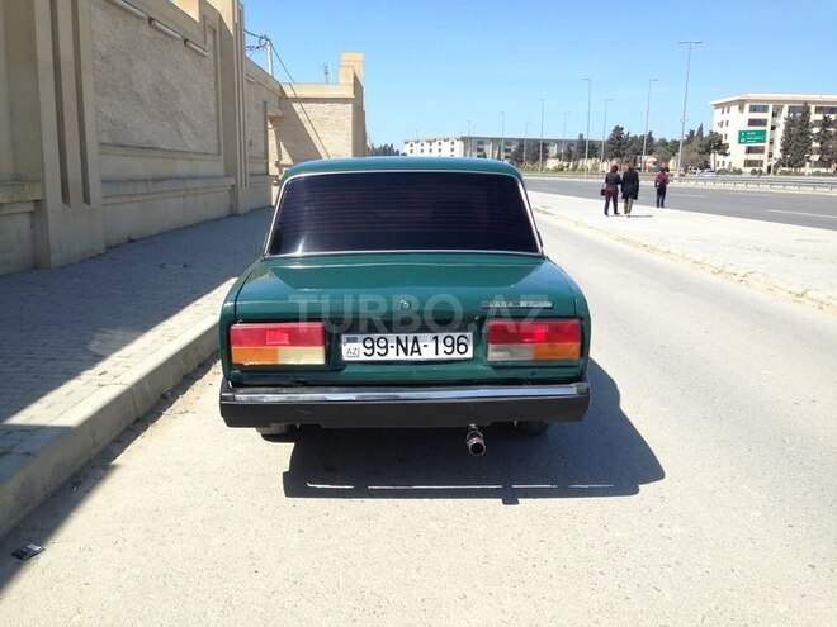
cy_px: 314
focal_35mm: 33
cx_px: 418
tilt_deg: -11.3
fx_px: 798
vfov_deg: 42.9
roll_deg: -2.0
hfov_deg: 55.4
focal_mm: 4.12
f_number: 2.4
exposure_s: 1/1004
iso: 50
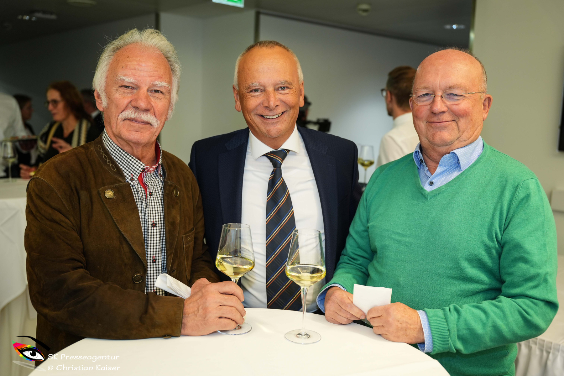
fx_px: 533
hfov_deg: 55.8
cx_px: 282
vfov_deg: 38.9
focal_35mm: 34
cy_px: 188
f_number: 2.8
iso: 400
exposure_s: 1/125
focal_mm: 34
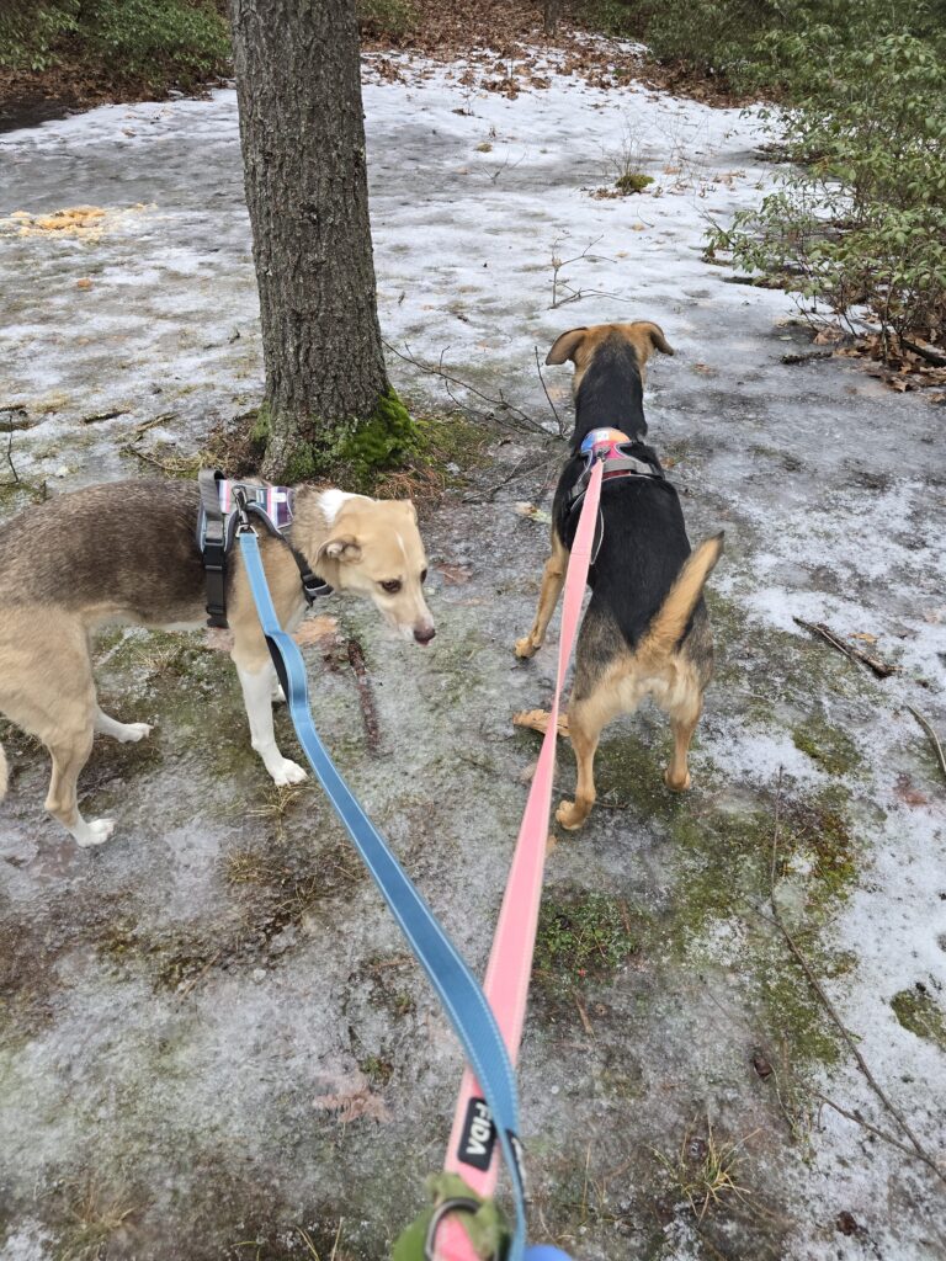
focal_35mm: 23
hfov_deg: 58.9
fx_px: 838
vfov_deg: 73.9
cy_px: 630
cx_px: 473
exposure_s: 1/180
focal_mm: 6.3
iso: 125
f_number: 1.7
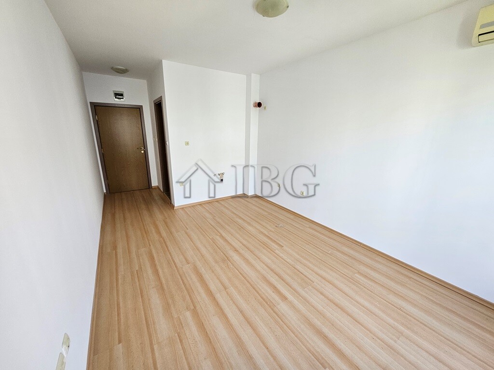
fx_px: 186
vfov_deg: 89.9
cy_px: 185
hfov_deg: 106.2
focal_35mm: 13
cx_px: 247
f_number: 2.2
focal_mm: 1.7
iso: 50
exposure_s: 1/50
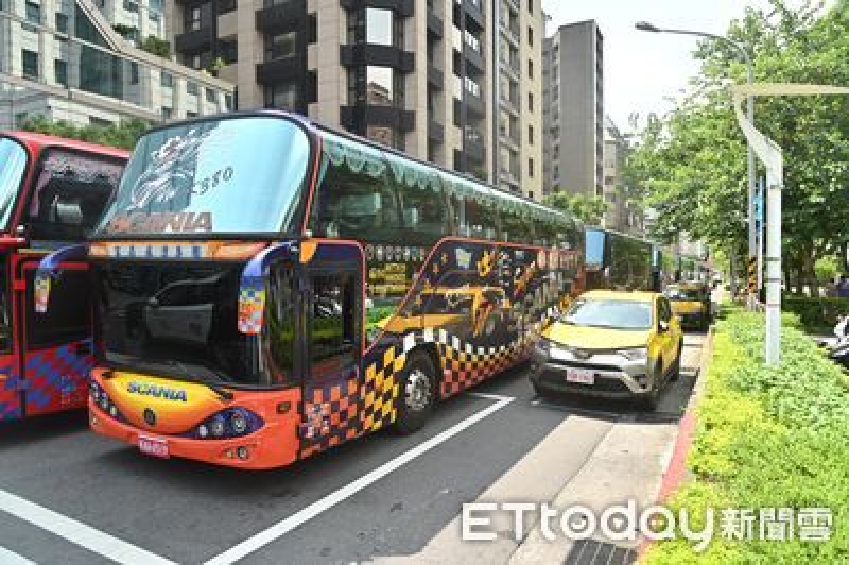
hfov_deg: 73.8
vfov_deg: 53.1
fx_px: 566
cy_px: 282
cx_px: 424
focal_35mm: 24
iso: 200
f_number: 5.6
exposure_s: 1/250
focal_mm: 24
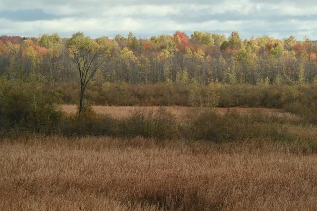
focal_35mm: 150
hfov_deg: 13.7
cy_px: 106
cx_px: 158
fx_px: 1320
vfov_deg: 9.1
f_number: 5
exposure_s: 1/15
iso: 3200
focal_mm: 99.8
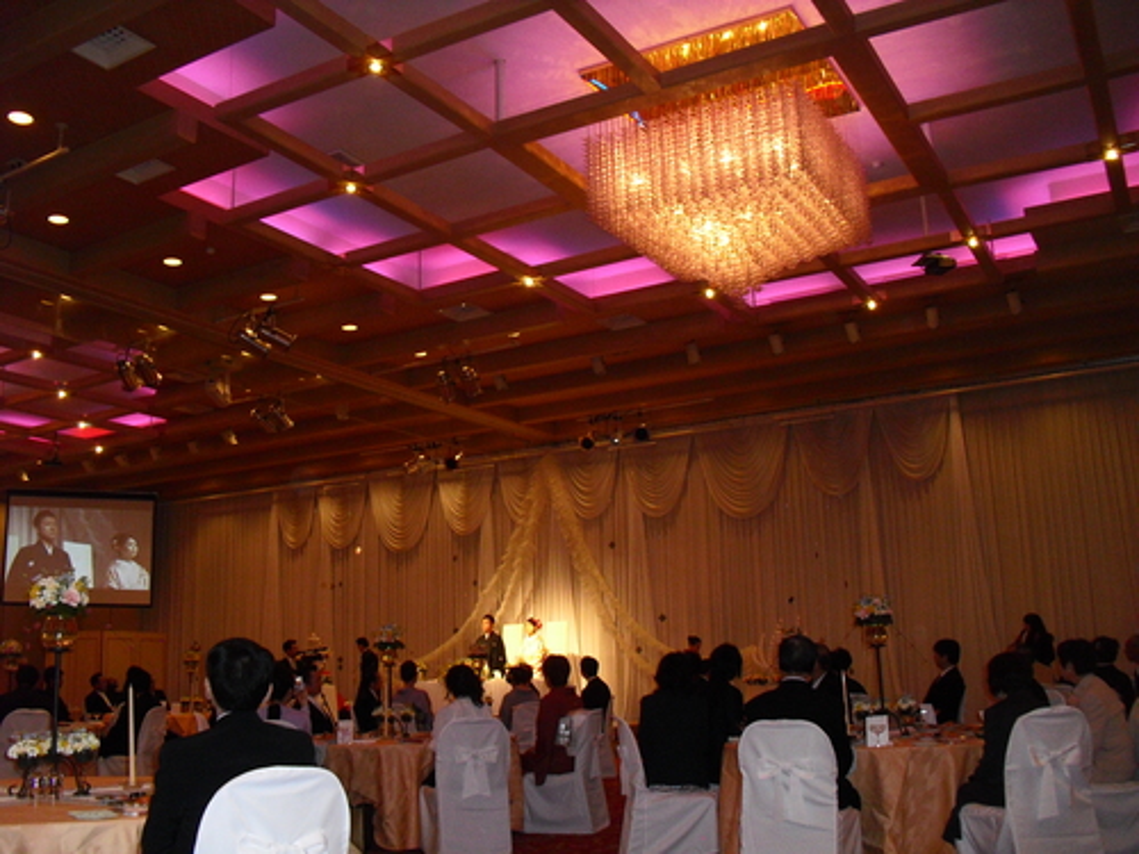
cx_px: 570
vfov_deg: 39.7
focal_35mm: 36
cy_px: 427
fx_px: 1185
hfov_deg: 51.4
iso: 400
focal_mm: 6.3
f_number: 3.1
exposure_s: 1/60
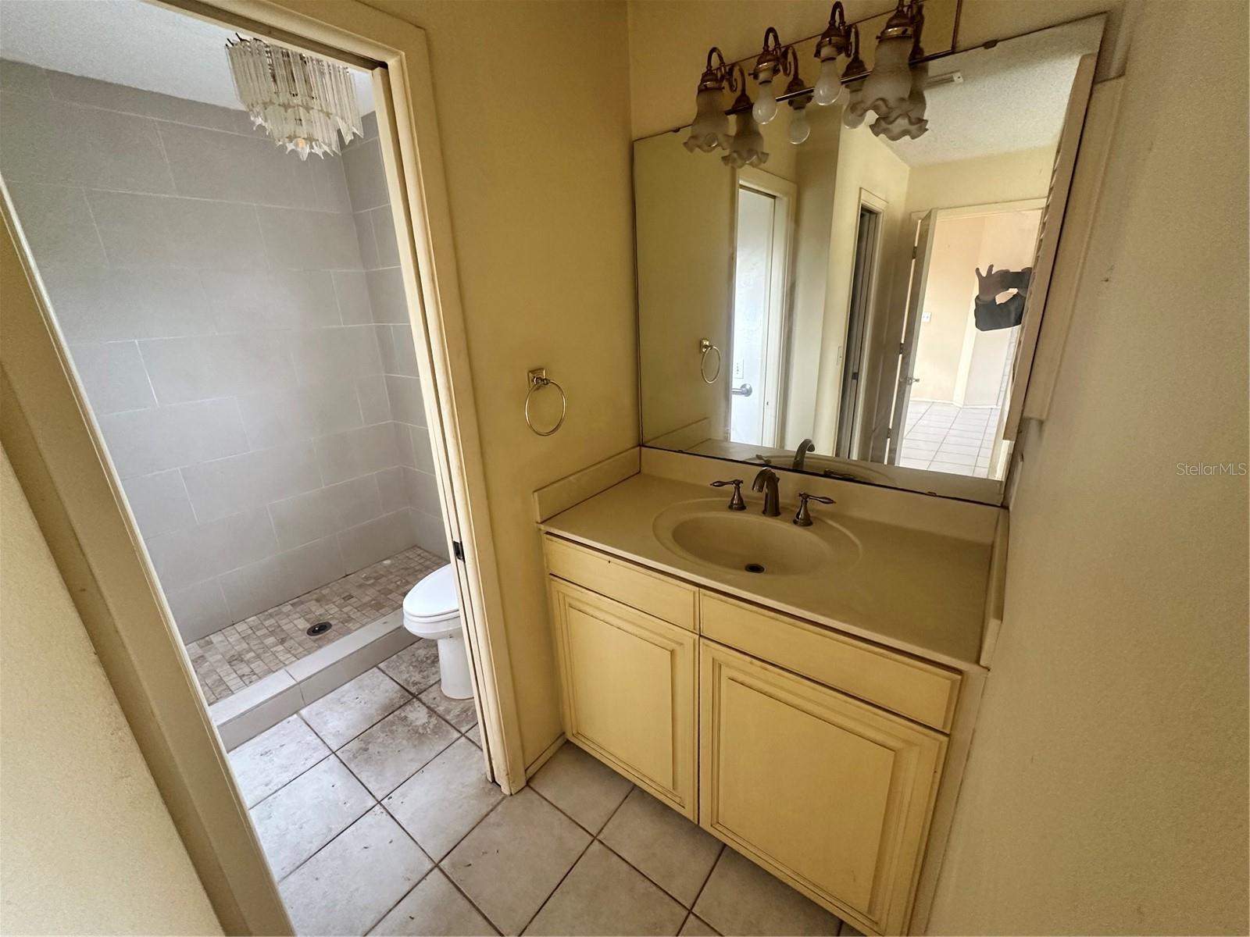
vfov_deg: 85.7
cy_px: 468
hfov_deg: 102.1
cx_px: 625
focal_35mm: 14
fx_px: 506
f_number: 2.2
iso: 400
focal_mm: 2.22
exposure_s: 1/60
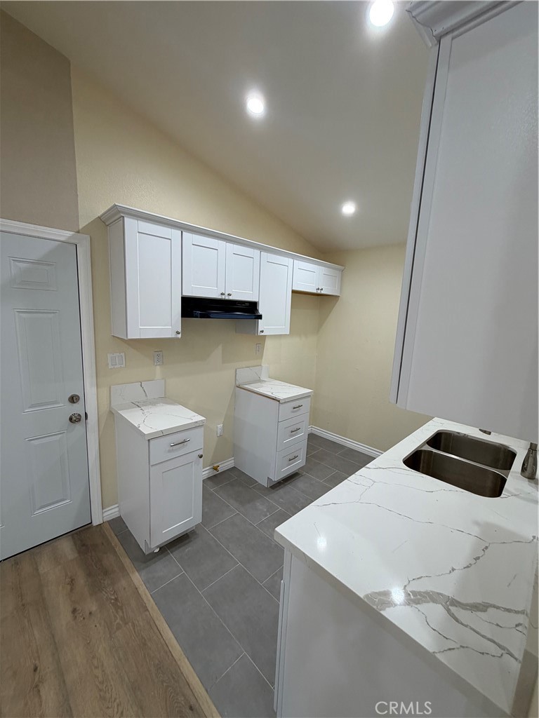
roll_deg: -1.1
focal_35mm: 14
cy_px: 359
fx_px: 291
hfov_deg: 85.7
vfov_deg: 102.1
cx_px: 270
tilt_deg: -8.8
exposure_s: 1/121
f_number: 2.2
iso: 160
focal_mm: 2.22
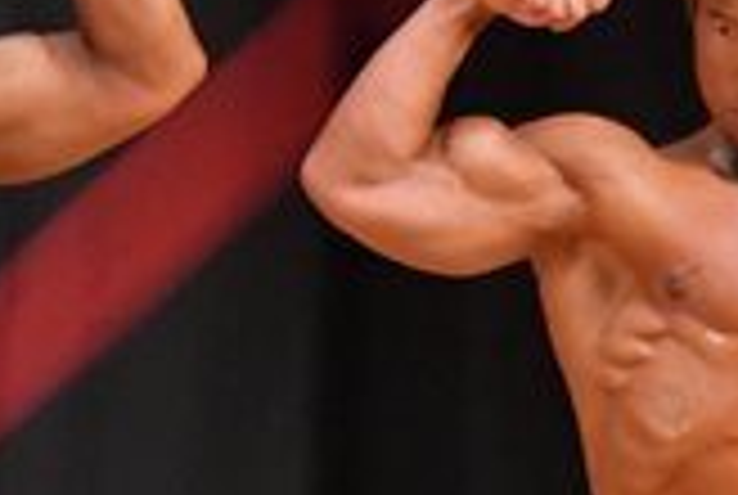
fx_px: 24685
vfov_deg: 1.1
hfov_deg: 1.7
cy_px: 513
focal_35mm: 1202
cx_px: -358
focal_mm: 170
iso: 7200
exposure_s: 1/400
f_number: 5.6
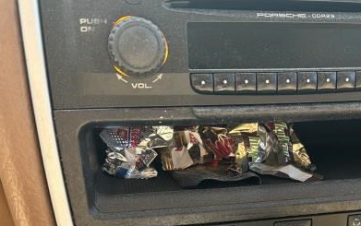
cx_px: 271
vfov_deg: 23.4
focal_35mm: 52
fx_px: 512
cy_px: 247
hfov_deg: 37.9
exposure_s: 1/171
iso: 100
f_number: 1.78
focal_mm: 6.86
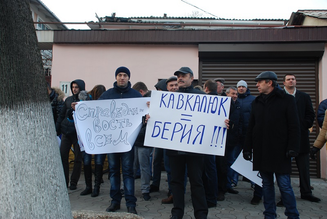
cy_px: 110
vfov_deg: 36.9
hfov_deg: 53.1
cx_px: 164
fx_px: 327
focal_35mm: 36
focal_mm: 24
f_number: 4.5
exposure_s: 1/80
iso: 200
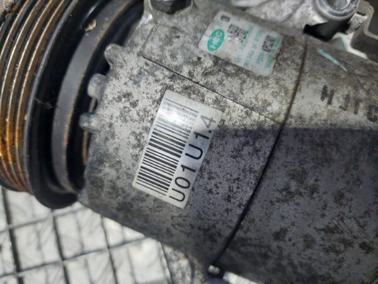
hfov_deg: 69.4
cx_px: 189
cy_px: 142
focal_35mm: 25
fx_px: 273
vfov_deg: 54.9
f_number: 1.8
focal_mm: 5.23
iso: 200
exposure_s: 1/50
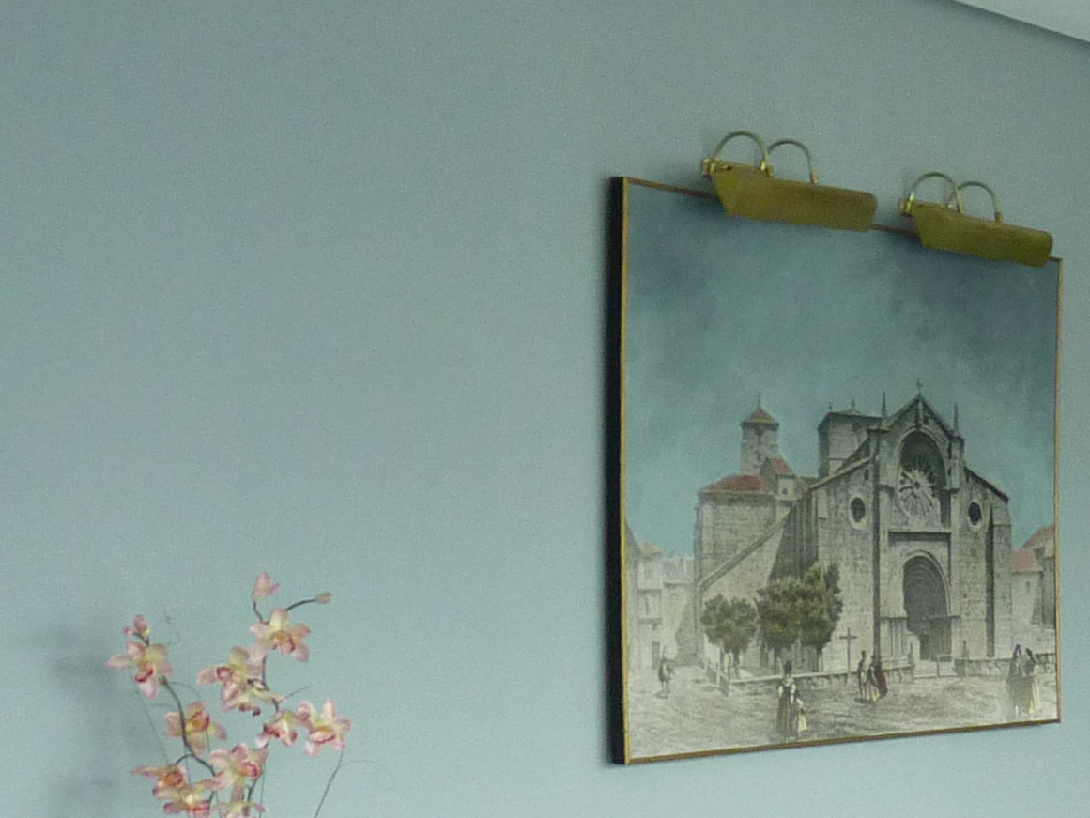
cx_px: 1405
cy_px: 699
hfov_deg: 19.5
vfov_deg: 15.7
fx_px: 2929
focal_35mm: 93
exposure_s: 1/5
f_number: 2.8
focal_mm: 4.8
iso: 200
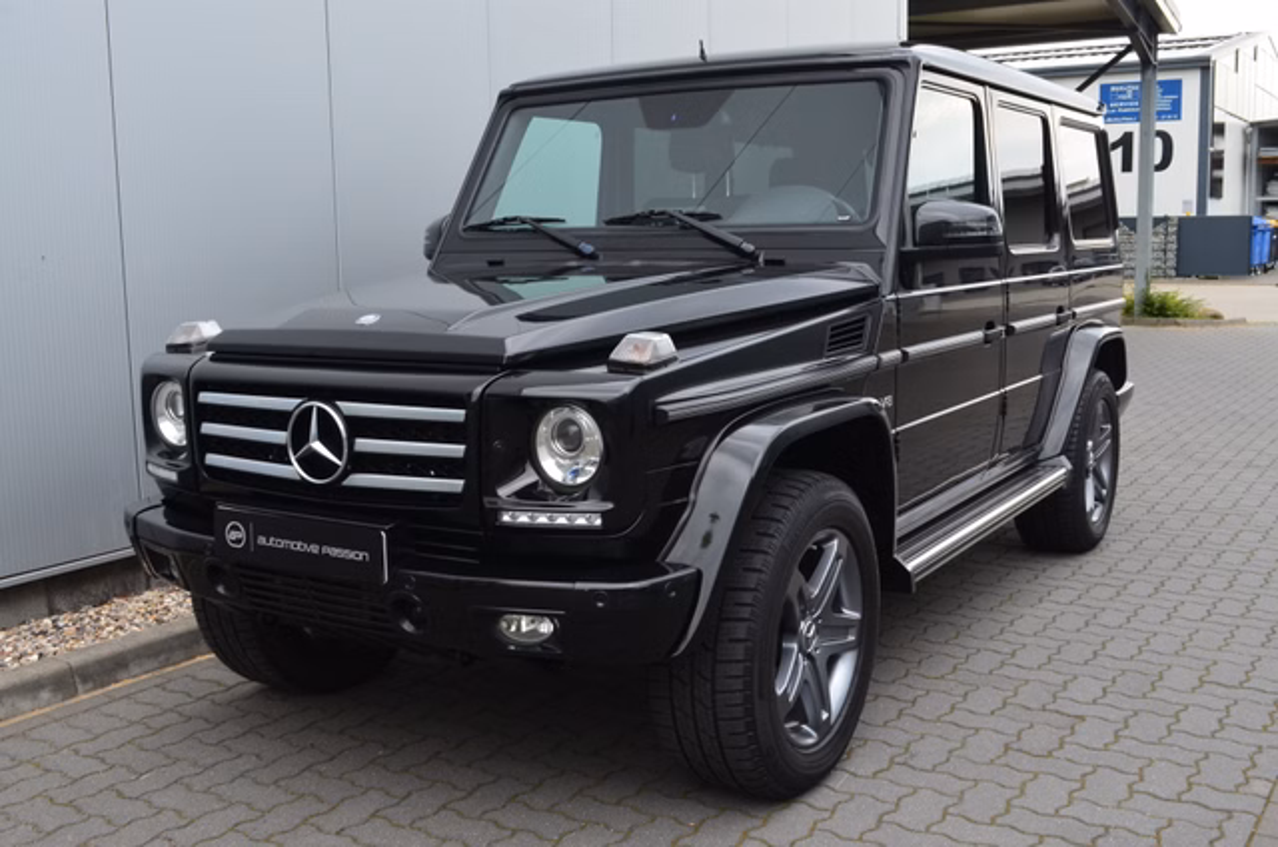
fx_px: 1275
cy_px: 424
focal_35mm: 36
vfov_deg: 36.7
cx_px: 639
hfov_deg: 53.2
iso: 400
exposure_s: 1/60
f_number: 10
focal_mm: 24
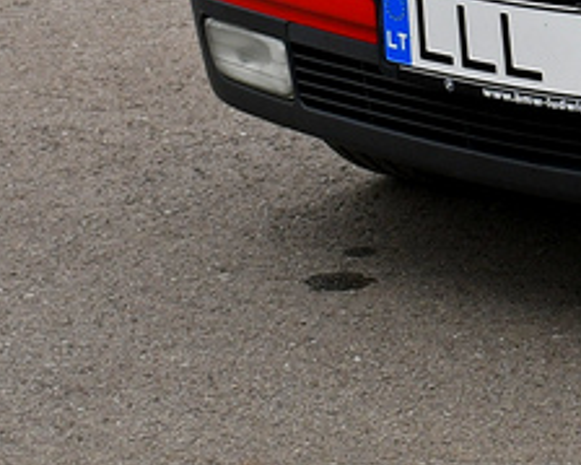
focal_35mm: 245
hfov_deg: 7.6
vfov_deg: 6.1
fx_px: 4211
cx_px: 1146
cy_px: -588
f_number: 6.3
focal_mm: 30
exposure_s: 1/800
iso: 200
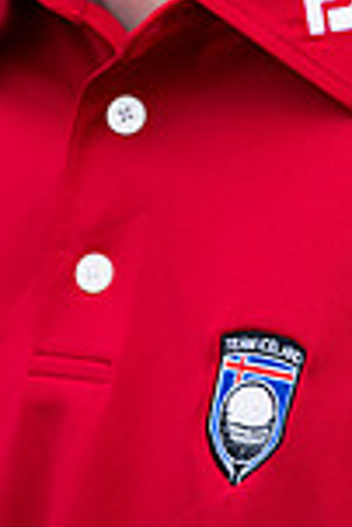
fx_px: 7184
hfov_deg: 2.8
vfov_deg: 4.2
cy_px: -220
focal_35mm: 491
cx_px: 216
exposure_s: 1/1600
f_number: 4.5
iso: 400
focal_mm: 165
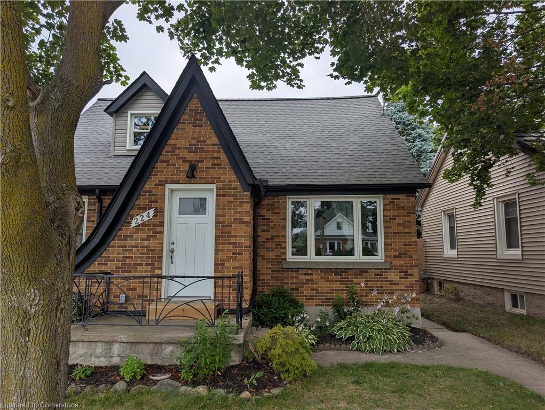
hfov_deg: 71.5
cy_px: 205
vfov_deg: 56.9
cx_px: 272
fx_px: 378
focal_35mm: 24
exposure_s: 1/1529
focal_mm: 6.81
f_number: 1.85
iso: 48
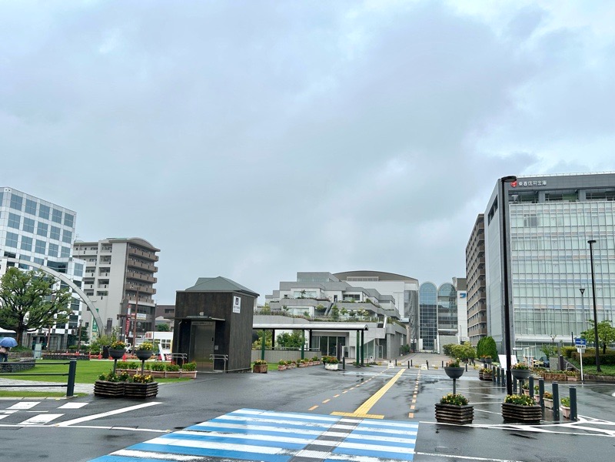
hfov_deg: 67.3
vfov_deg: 53.1
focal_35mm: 26
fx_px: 462
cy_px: 231
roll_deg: -1.7
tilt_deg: +8.9
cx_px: 308
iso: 50
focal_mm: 5.7
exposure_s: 1/3704
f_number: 1.5
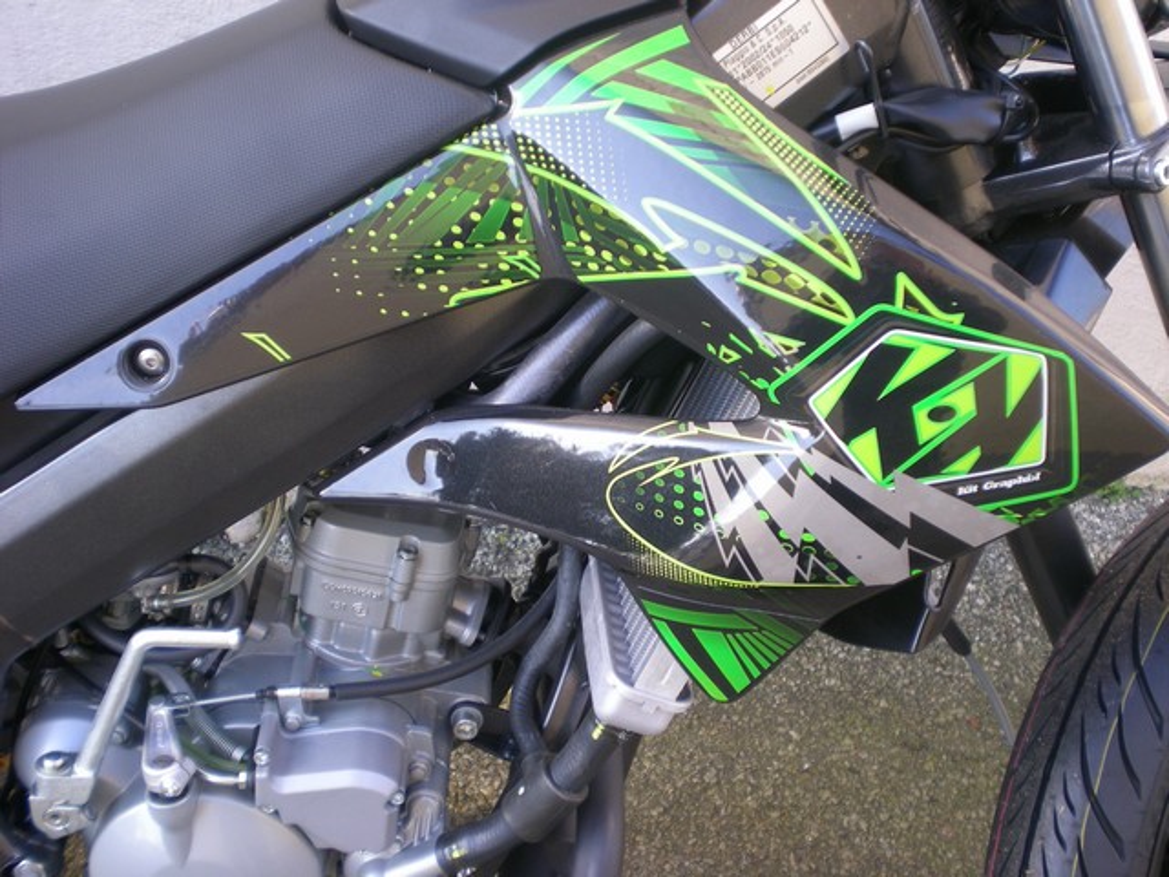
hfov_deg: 42.9
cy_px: 438
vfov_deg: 32.9
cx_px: 584
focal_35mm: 44
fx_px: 1486
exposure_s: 1/50.7
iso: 74
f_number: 3.5
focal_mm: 7.4
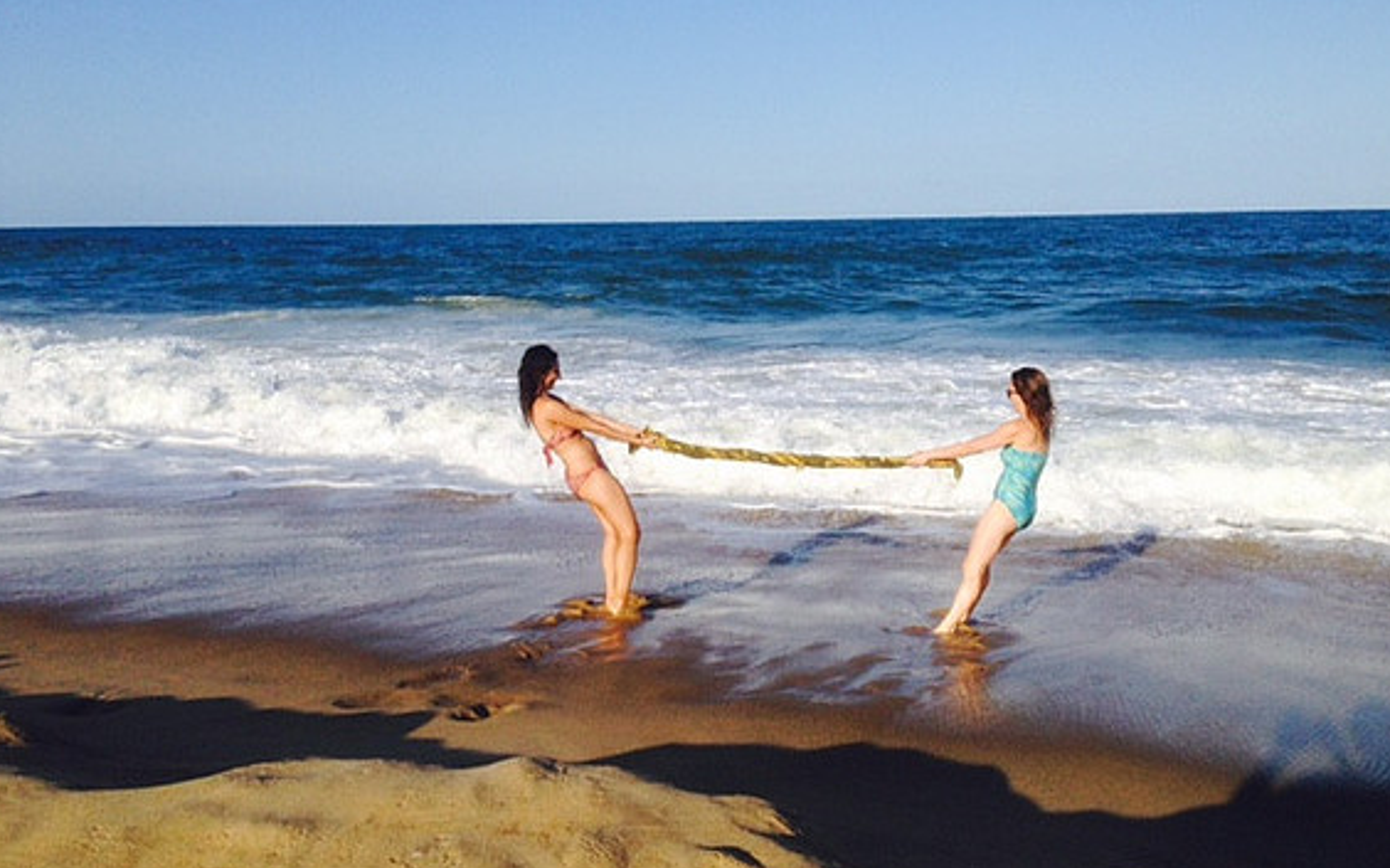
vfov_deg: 35.3
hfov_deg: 54.0
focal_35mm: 36
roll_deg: +1.0
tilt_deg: -9.6
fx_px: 1363
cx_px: 700
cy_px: 452
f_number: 2.4
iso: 50
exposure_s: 1/2358
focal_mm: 4.12
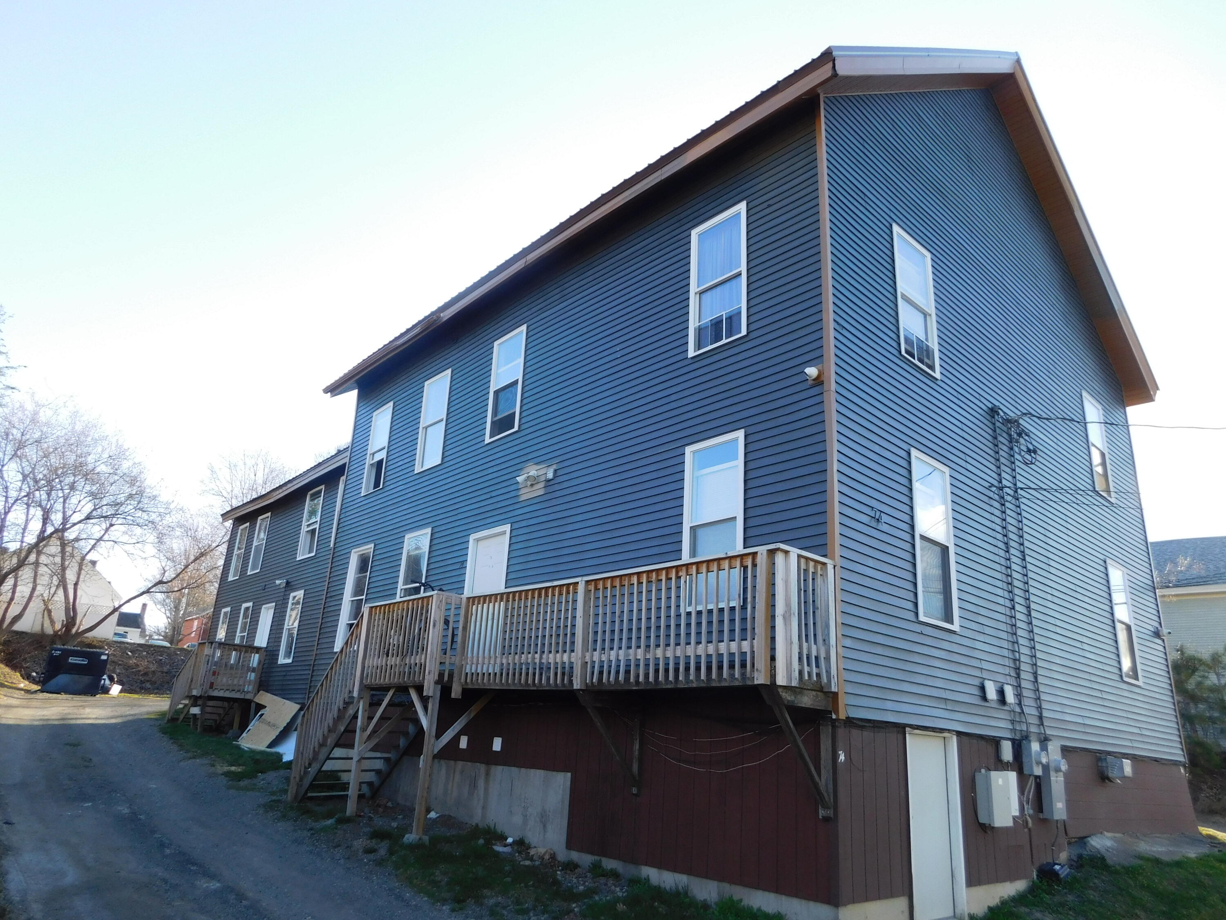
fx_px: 815
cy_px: 460
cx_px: 613
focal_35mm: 23
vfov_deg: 58.9
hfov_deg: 73.9
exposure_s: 1/400
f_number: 3
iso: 125
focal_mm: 4
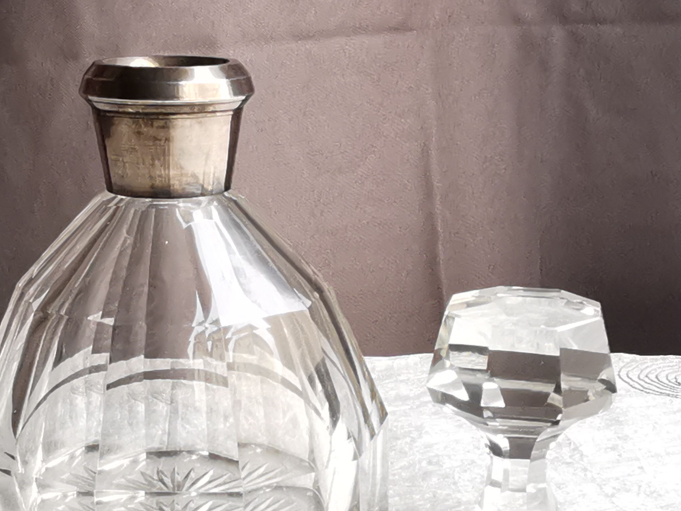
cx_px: 302
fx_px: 1554
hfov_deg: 24.7
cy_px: 332
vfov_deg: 18.6
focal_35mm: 79
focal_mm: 2.26
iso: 100
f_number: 2.2
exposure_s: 1/50
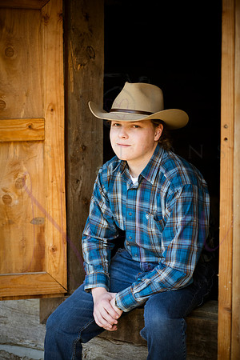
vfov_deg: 25.4
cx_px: 120
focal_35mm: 80
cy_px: 180
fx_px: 800
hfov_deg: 17.1
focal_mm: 80
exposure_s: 1/250
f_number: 4
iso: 800
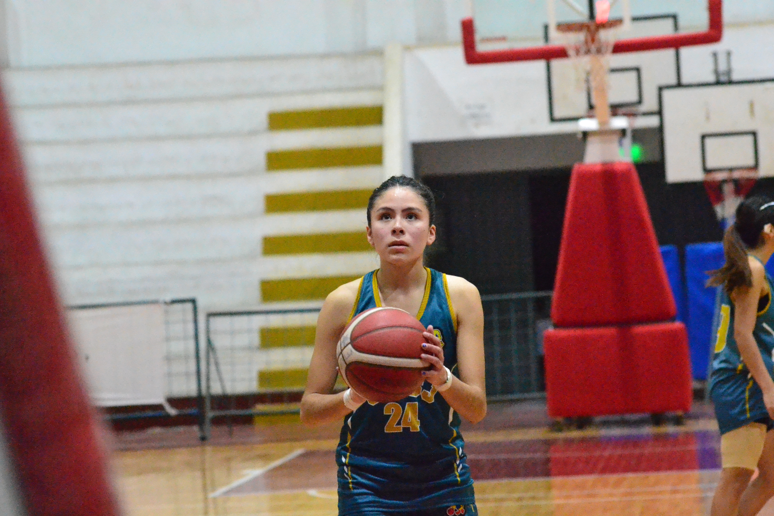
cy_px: 258
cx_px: 387
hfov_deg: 11.2
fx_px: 3934
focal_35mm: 183
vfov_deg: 7.5
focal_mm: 122
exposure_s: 1/320
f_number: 5.6
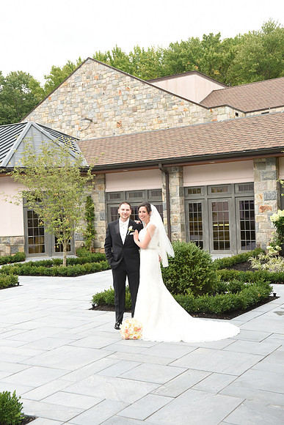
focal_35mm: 44
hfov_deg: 30.5
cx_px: 142
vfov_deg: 44.5
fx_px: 520
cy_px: 212
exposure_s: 1/200
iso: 1000
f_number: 9
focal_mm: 44
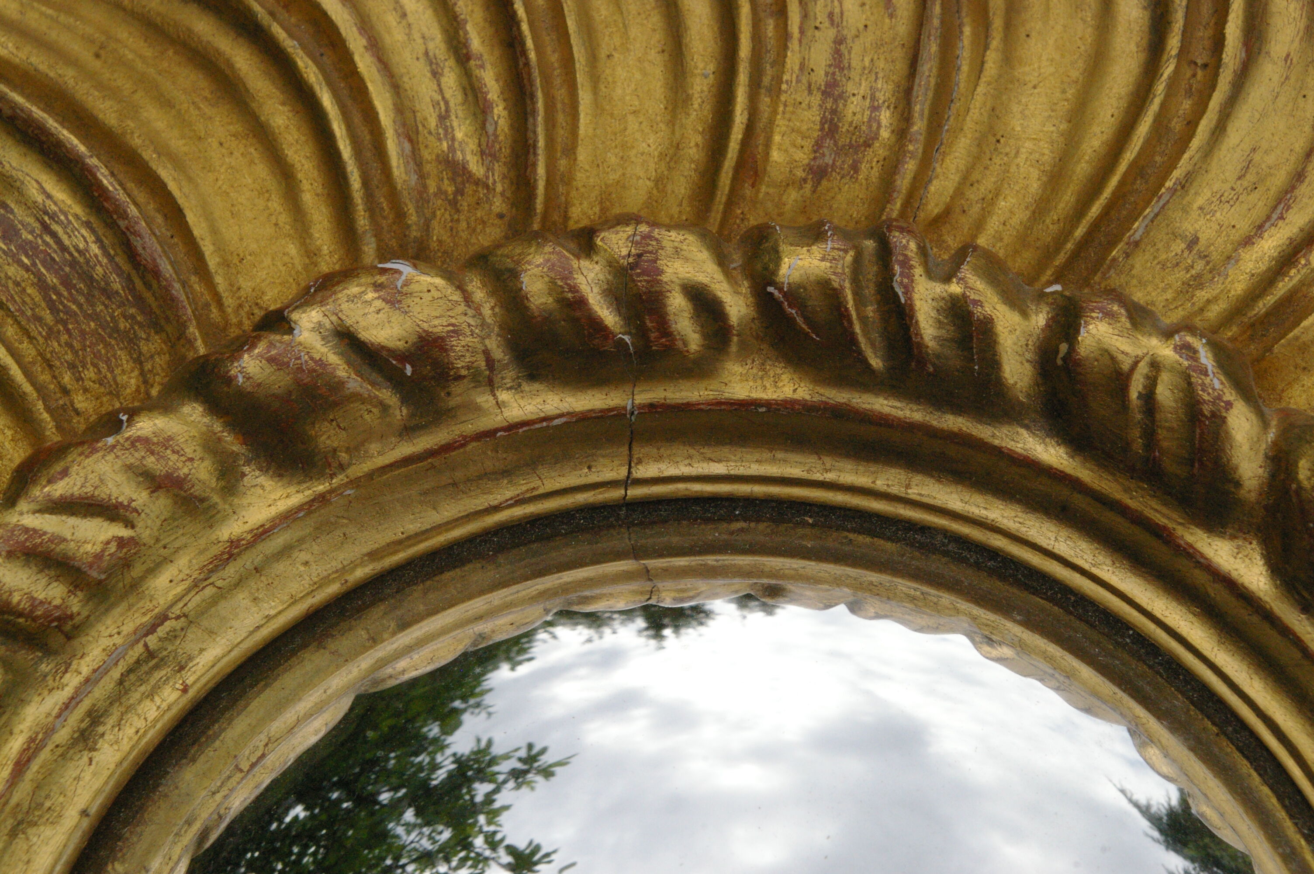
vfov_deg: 34.1
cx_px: 657
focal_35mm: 39
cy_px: 437
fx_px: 1422
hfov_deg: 49.6
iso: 1600
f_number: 11
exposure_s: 1/1000
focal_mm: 26
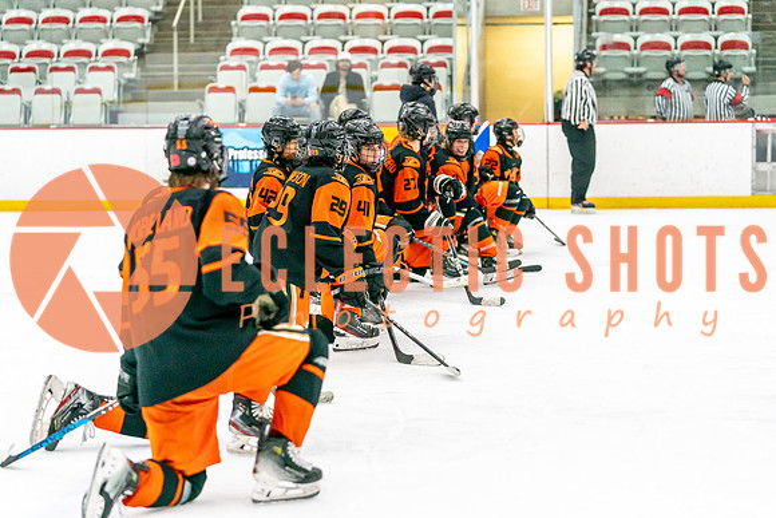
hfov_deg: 21.9
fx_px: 2005
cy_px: 259
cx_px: 388
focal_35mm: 93
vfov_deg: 14.7
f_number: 2.8
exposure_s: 1/1250
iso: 3200
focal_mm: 93
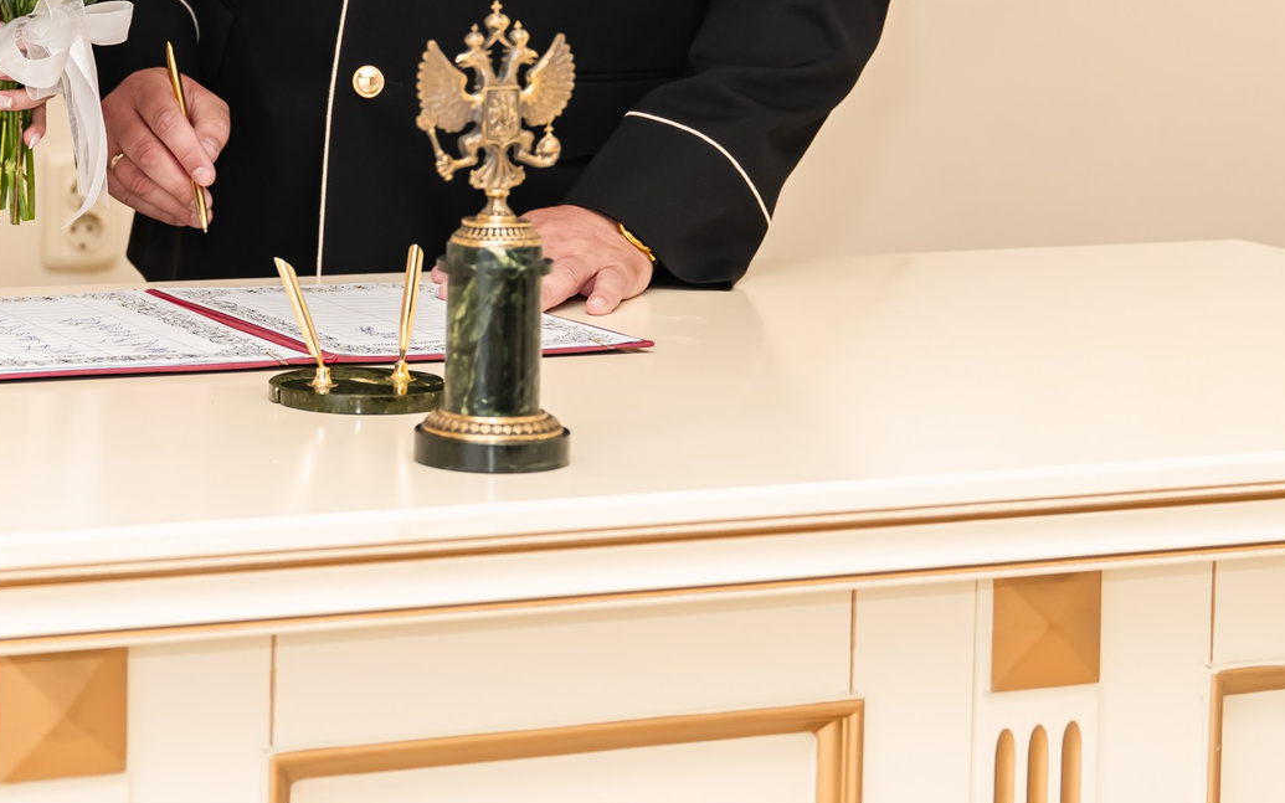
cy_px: -65
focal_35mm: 116
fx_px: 4063
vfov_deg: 11.1
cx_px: 349
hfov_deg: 17.9
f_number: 3.5
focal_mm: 46
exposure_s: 1/250
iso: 500
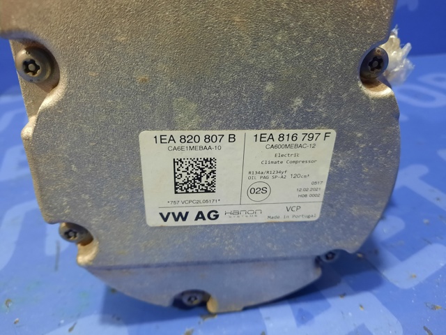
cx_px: 223
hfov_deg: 69.4
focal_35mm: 25
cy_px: 168
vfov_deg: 54.9
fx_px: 322
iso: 400
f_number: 2
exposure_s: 1/33
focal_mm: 4.6
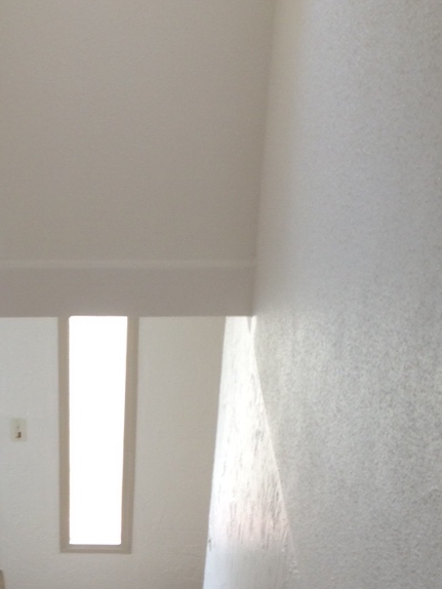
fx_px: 1327
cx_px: 70
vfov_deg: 24.0
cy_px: 585
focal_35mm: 78
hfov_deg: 18.7
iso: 50
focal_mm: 4.28
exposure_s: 1/20
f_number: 2.4
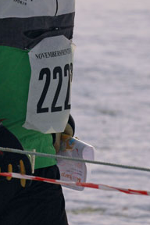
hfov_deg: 2.9
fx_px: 2925
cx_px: 34
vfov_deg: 4.4
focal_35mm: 468
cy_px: 37
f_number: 7.1
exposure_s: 1/800
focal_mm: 150
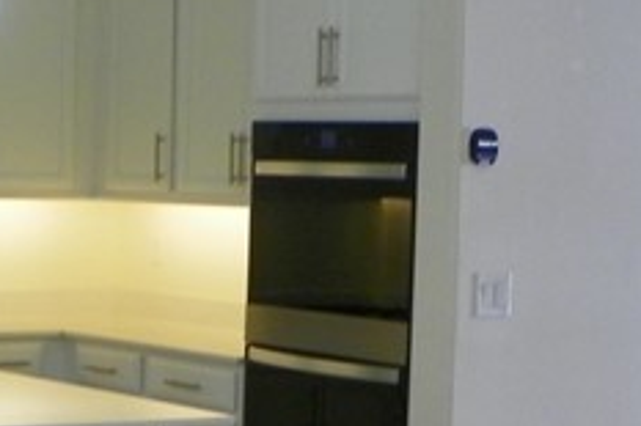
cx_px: -162
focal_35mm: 119
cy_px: 322
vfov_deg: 11.5
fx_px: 2117
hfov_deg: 16.4
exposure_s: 1/30
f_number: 2.8
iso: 80
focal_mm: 4.6
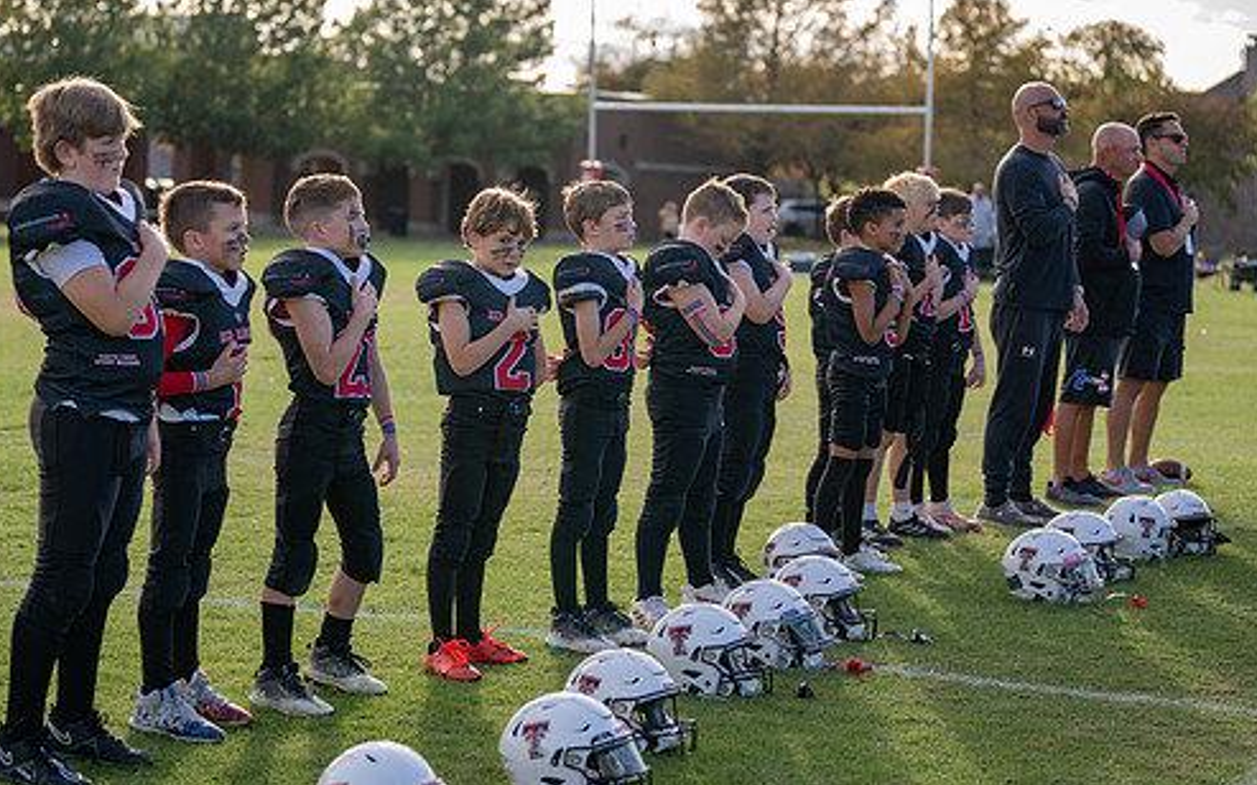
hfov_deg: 24.6
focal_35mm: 84
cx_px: 541
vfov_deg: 15.5
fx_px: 2877
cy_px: 345
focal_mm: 70
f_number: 2.8
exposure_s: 1/640
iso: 100
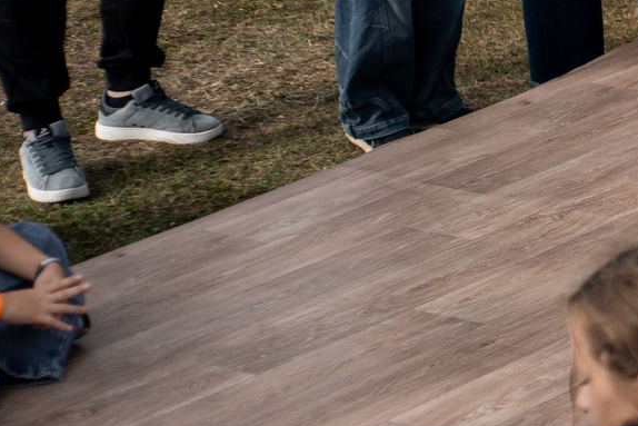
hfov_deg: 11.5
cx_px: 1366
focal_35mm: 156
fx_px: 2765
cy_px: -108
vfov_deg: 8.7
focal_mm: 35
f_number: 2.5
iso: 100
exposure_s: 1/1600
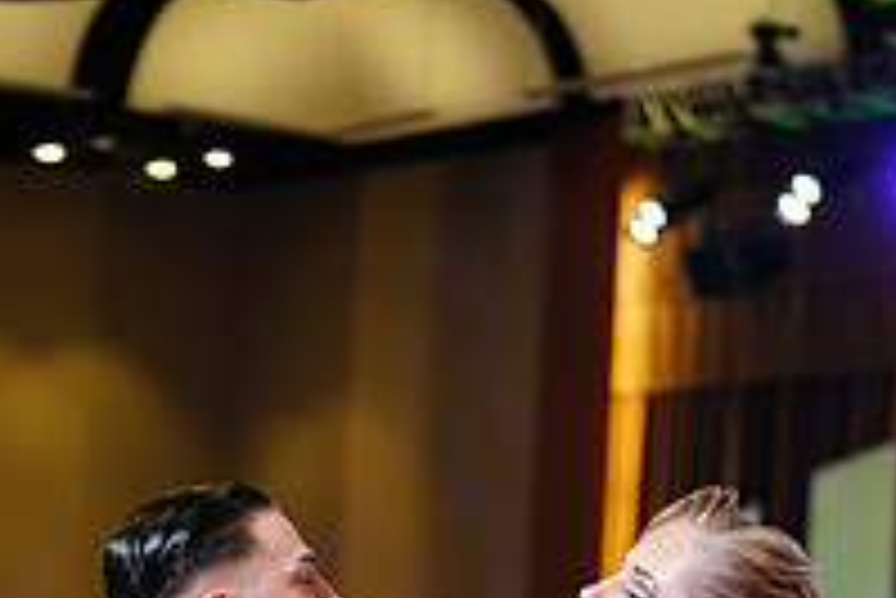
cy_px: 1281
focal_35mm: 204
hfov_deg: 10.1
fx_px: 5081
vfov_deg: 6.5
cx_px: 349
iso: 2000
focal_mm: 70
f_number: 2.8
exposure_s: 1/400
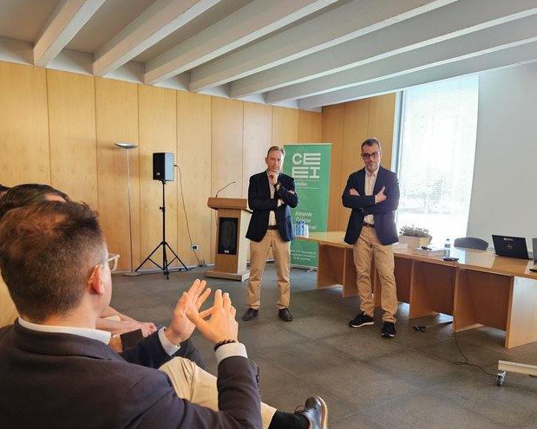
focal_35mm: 29
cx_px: 280
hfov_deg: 60.4
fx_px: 461
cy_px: 245
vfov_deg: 49.8
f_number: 1.8
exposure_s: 1/100
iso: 640
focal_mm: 5.4
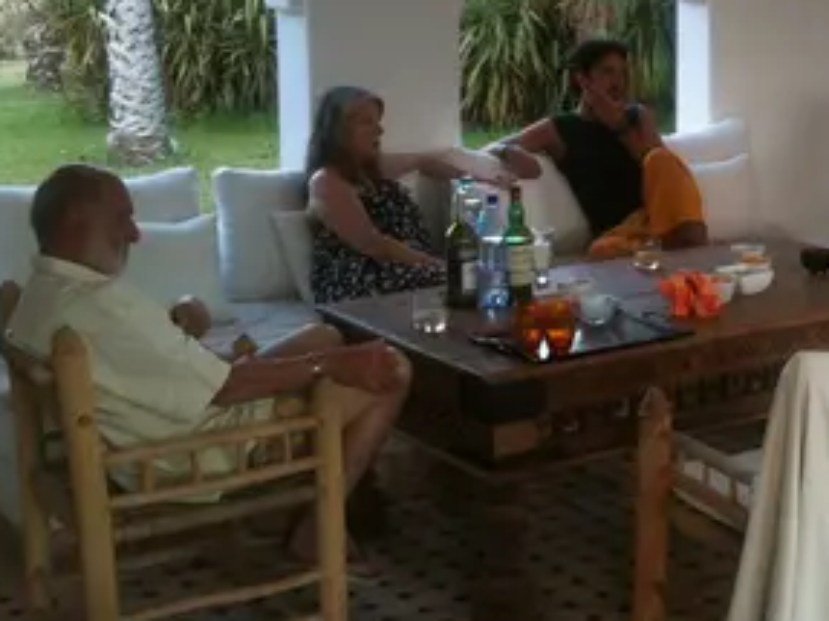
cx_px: 667
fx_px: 1460
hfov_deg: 30.9
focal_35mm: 61
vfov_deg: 23.8
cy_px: 166
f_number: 2.8
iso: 100
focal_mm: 3.85
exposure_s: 1/40
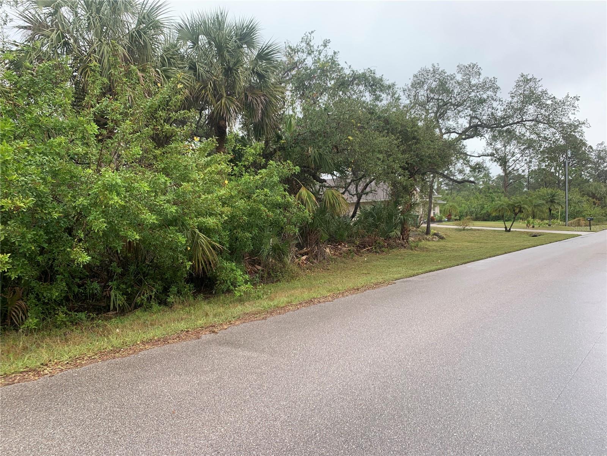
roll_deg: +0.9
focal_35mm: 26
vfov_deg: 53.1
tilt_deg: -1.8
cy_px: 228
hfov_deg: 67.3
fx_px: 456
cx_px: 304
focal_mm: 4.25
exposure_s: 1/341
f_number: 1.8
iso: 25
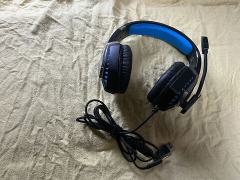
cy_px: 90
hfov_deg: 61.7
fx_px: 201
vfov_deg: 48.2
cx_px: 120
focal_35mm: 29
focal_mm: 3
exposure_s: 1/60
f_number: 1.8
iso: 200
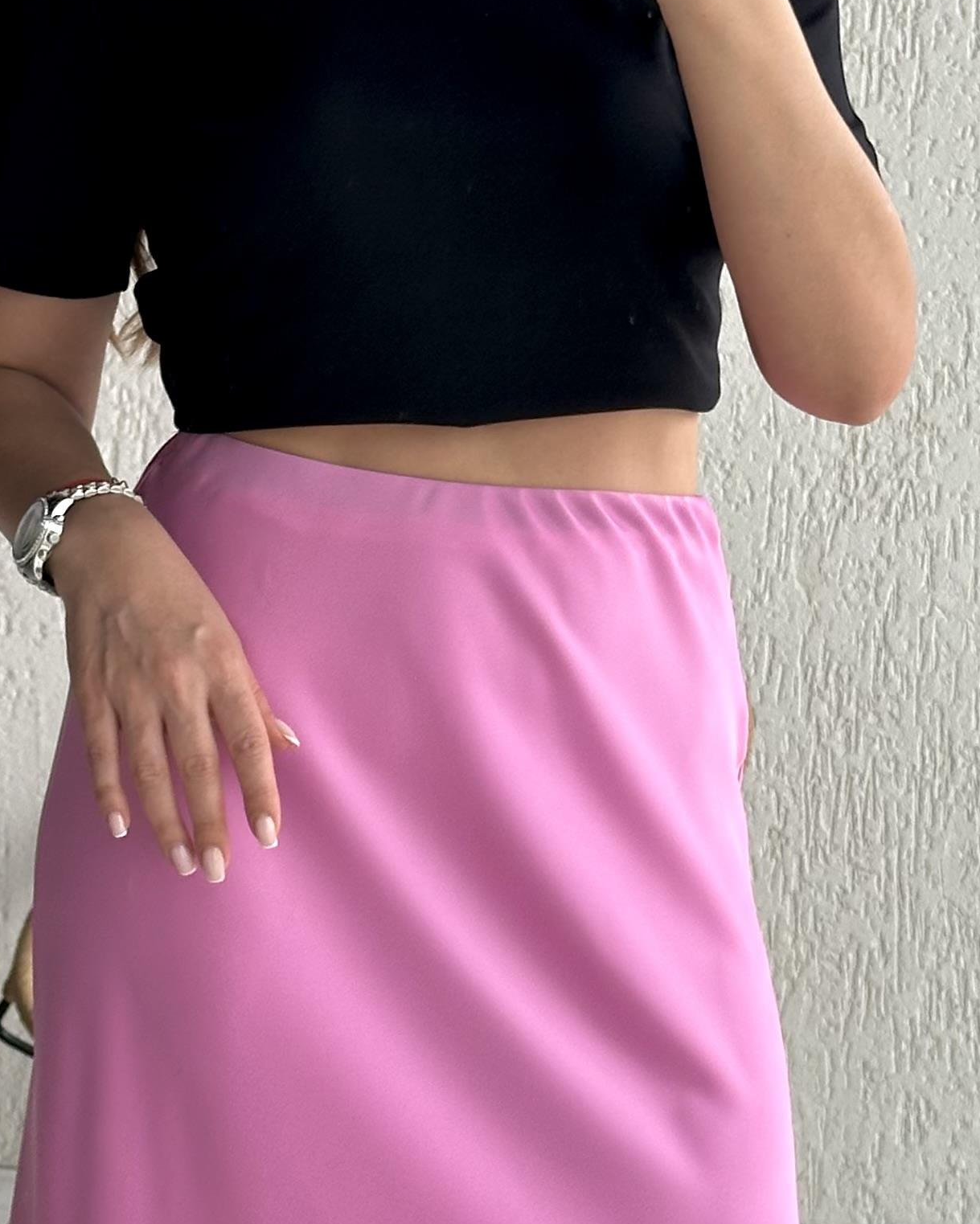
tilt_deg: -21.4
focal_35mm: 124
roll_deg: -5.9
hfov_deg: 12.4
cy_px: 747
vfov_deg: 15.5
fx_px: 4494
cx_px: 699
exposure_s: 1/351
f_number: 1.78
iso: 64
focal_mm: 6.86
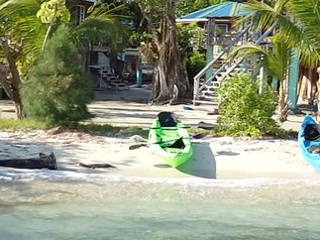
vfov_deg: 16.0
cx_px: 214
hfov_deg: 21.5
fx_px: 841
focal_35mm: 91
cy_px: 29
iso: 125
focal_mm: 8.8
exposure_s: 1/320
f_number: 4.9
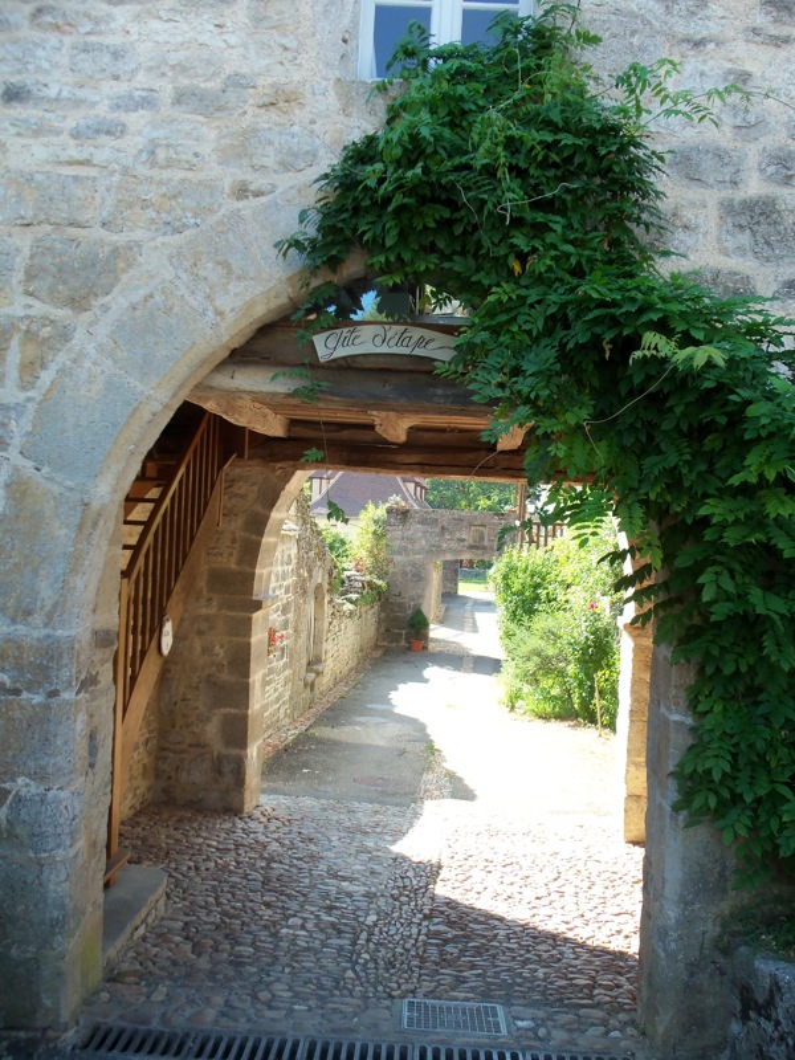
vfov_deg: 61.7
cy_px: 530
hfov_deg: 48.2
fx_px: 888
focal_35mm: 29
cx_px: 398
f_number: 3.4
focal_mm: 5.2
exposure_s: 1/100
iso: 80
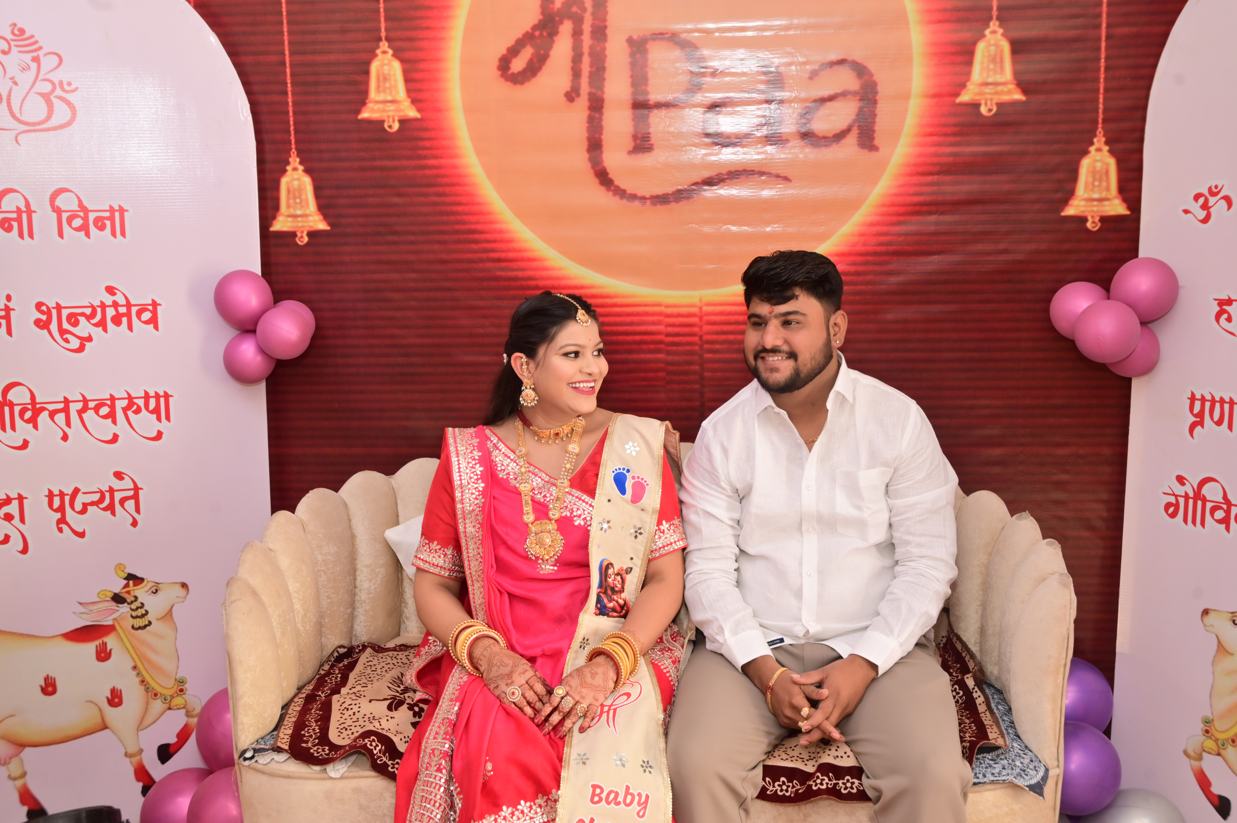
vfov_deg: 35.9
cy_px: 412
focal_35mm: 37
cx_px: 618
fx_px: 1270
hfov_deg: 51.9
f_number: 7.1
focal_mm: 37
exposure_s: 1/125
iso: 1250
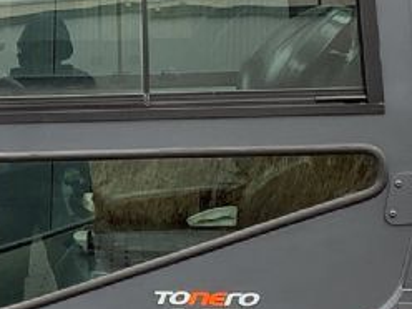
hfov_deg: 11.8
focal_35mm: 160
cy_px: 91
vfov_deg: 9.3
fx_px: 1904
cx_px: -199
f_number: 2.4
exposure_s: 1/120
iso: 40
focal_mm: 3.3
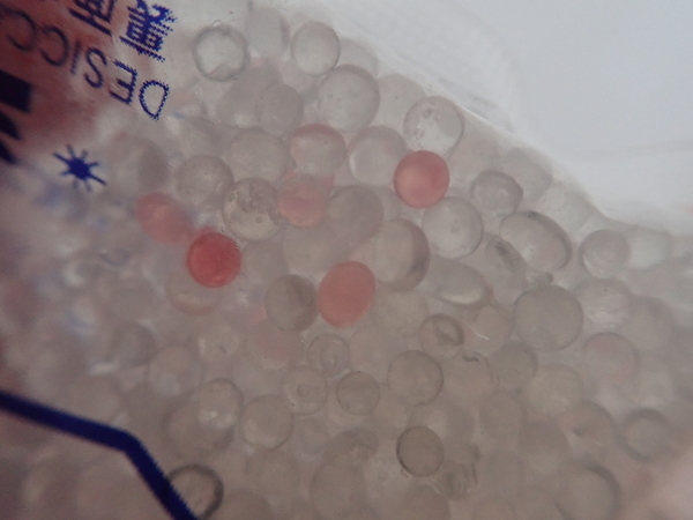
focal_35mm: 30
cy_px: 260
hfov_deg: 60.0
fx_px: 601
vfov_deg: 46.8
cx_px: 346
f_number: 2.3
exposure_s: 1/80
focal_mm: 5.5
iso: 800
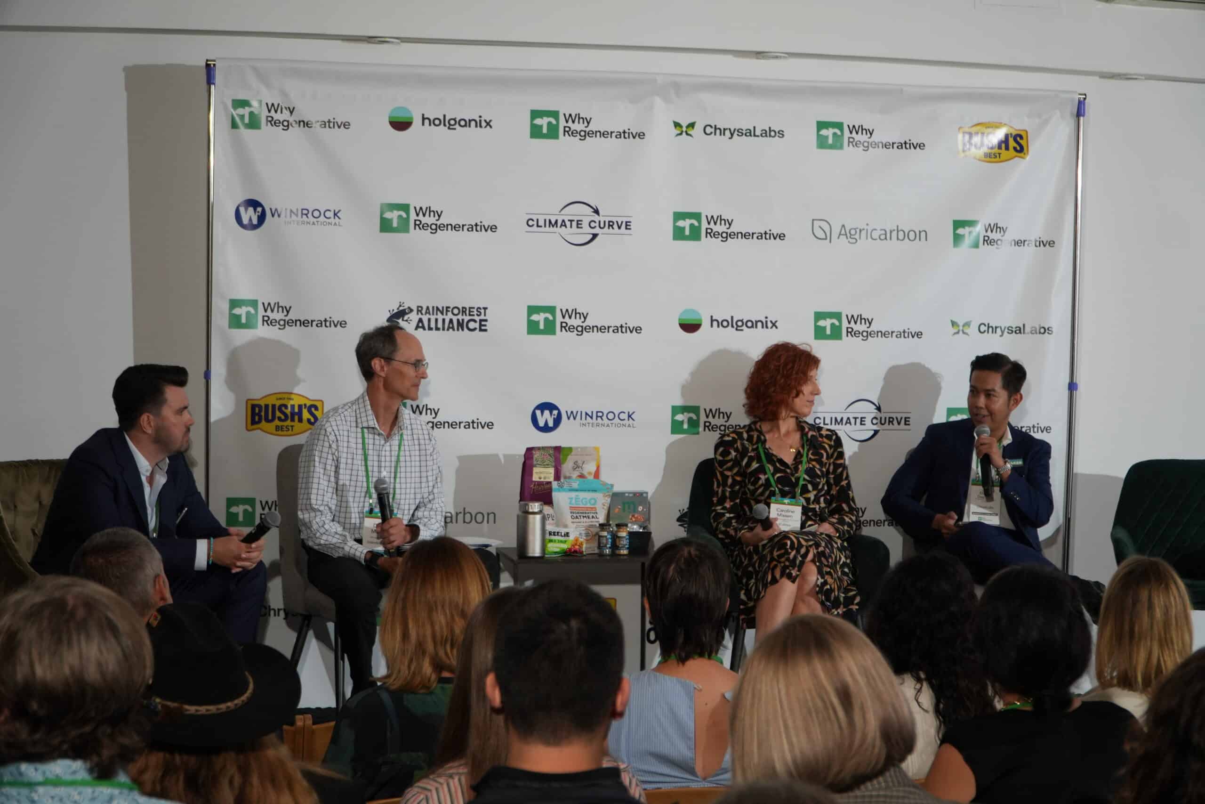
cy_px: 402
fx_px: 2059
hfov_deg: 32.6
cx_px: 602
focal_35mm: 62
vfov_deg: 22.1
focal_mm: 41
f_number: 4
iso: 640
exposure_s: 1/160
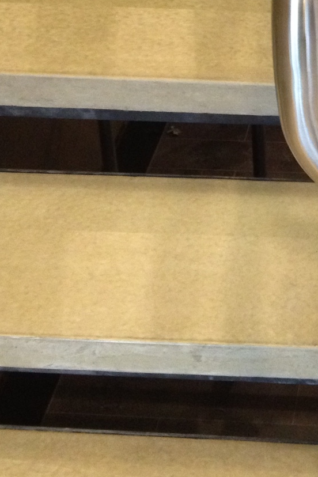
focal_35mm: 90
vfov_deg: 21.6
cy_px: -26
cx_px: 414
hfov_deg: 14.5
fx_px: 1192
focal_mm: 4.28
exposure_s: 1/20
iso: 320
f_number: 2.4
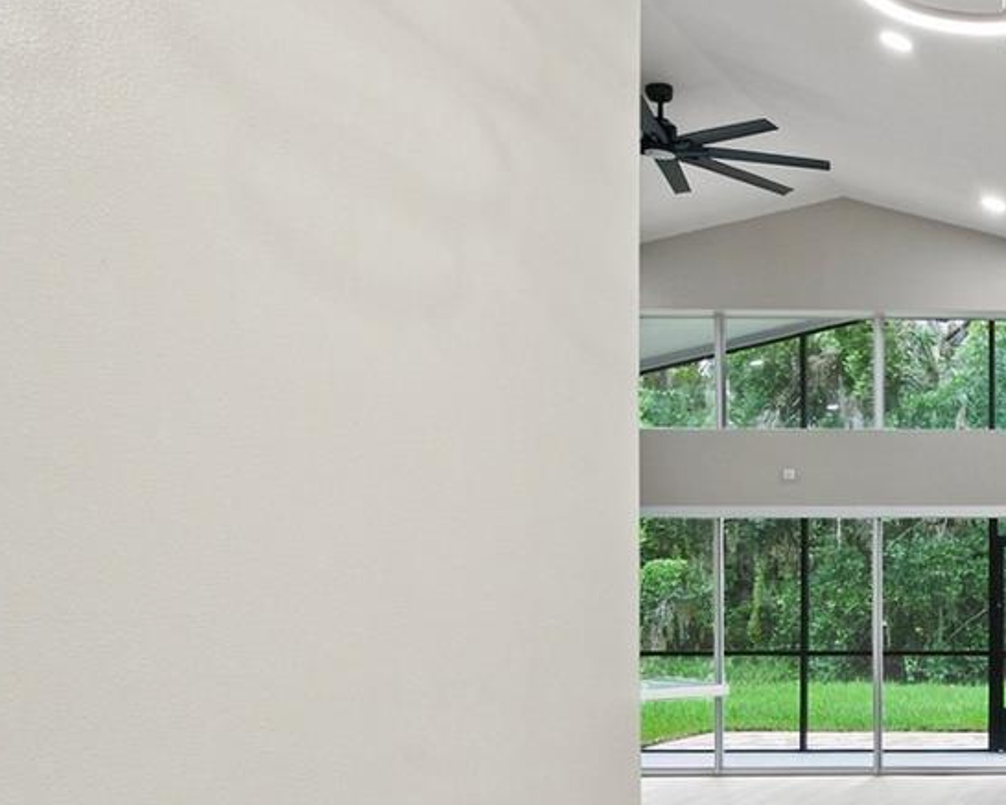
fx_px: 1310
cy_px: 623
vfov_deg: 33.3
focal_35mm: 44
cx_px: 1306
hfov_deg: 32.0
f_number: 9
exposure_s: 1/5
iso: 160
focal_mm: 16
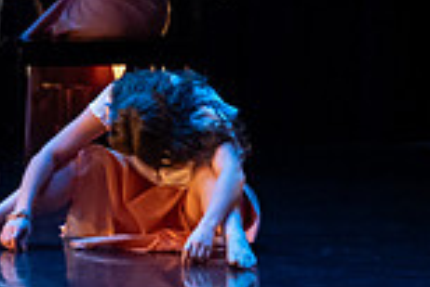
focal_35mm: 359
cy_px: -29
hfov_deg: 5.6
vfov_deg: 3.8
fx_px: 4292
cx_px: -370
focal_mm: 75
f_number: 4
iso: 4000
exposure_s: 1/400
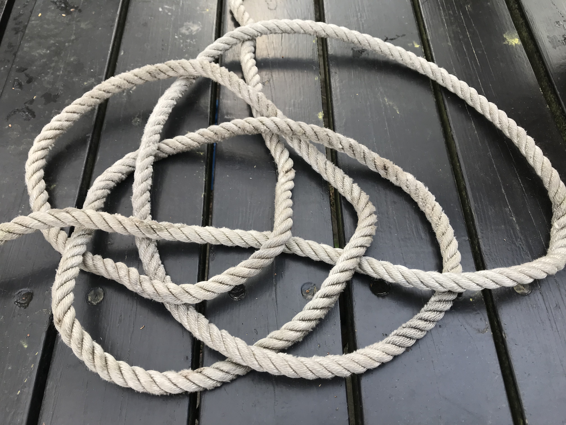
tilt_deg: -62.5
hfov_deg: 63.4
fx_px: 458
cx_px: 283
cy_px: 212
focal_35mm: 28
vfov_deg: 49.7
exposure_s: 1/372
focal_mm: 3.99
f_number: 1.8
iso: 20
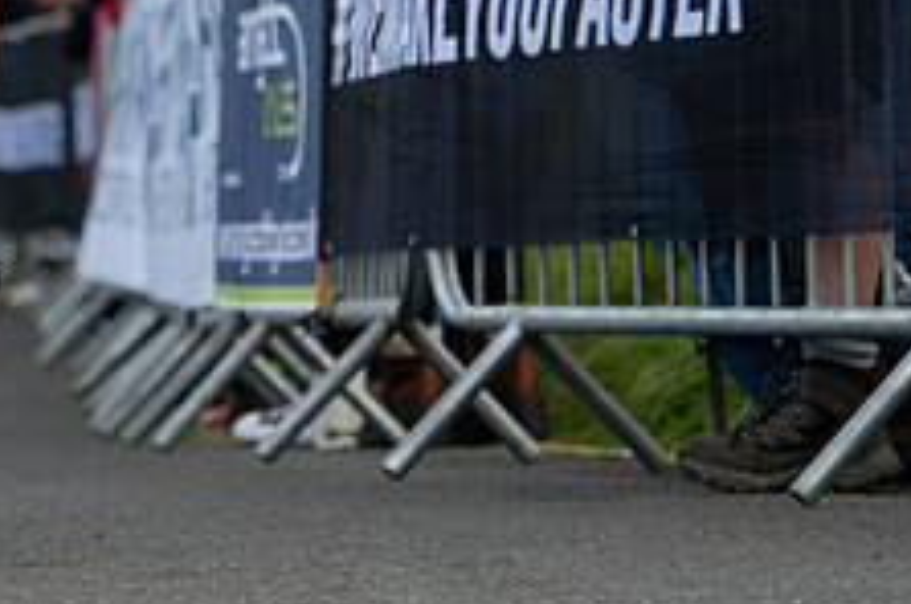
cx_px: -136
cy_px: -235
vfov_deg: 3.6
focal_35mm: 378
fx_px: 9552
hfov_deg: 5.4
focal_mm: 110
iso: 320
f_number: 4.5
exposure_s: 1/1250
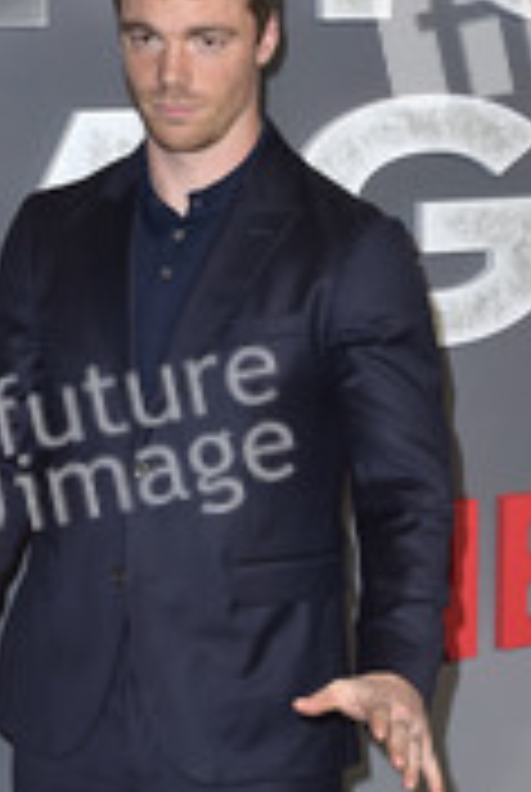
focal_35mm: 102
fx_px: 2248
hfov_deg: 13.5
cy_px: 680
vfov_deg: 19.7
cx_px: 196
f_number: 6.3
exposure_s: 1/250
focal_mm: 45
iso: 400
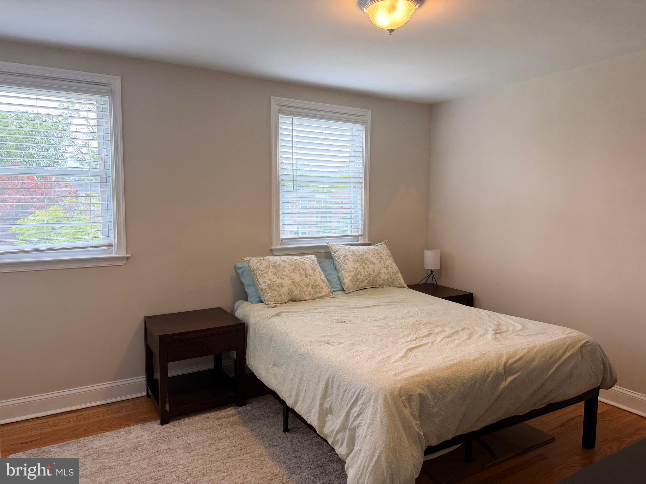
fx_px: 448
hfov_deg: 71.6
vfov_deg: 56.8
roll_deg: +0.8
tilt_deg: -3.6
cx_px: 323
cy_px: 242
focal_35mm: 24
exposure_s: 1/189
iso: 100
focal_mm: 6.76
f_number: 1.78
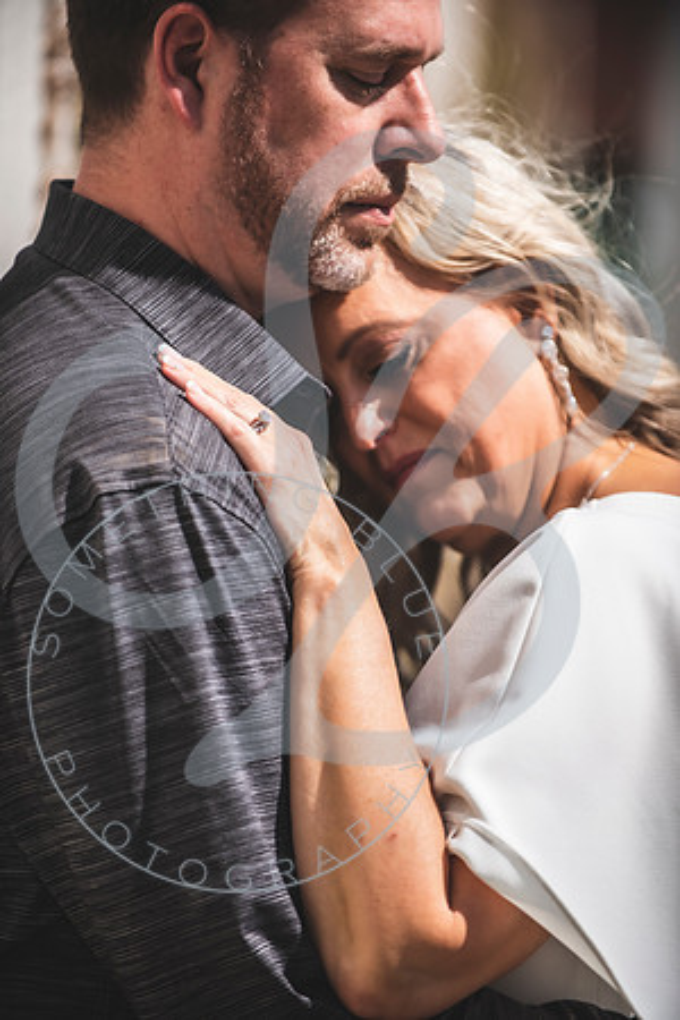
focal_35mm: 200
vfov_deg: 10.3
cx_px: 340
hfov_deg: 6.9
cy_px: 510
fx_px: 5666
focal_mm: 200
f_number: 2.8
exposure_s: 1/3200
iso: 100
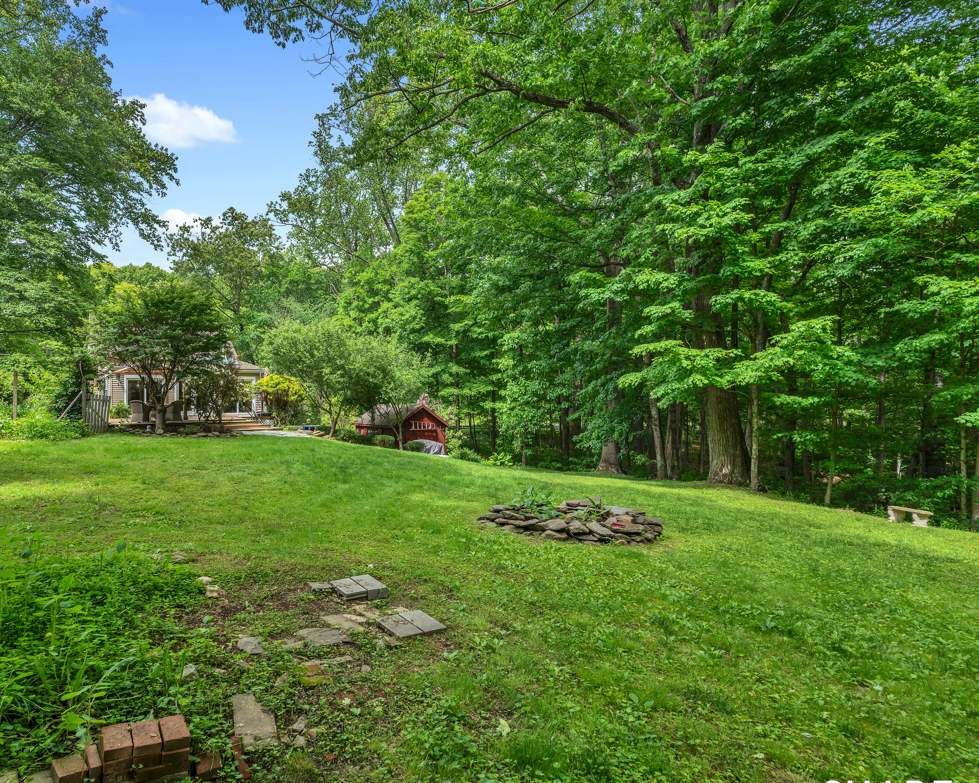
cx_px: 389
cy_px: 400
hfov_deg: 82.2
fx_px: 550
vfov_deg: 70.8
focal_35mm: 19
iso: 500
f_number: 8
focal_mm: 16
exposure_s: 1/100
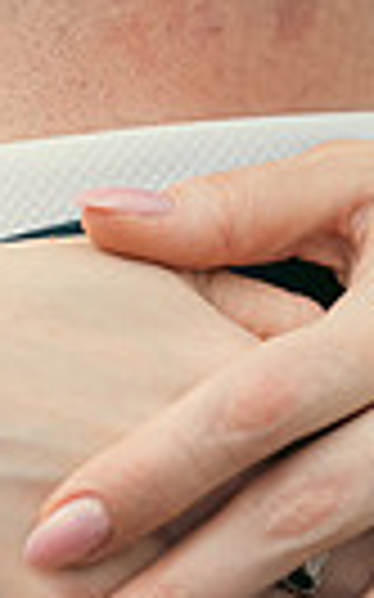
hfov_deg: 2.4
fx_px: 9094
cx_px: -14
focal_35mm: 557
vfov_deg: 3.8
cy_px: 250
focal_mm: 125
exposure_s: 1/250
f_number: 3.5
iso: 160
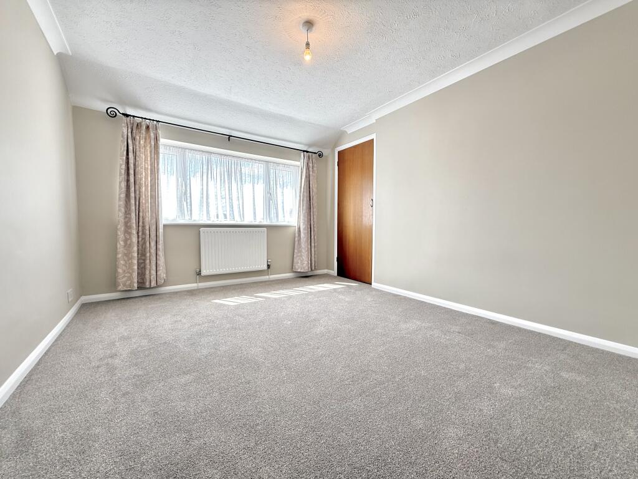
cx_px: 319
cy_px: 240
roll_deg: -1.0
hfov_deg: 102.1
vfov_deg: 85.7
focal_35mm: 14
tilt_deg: -2.9
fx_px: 258
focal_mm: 2.22
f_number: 2.2
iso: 64
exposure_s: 1/104
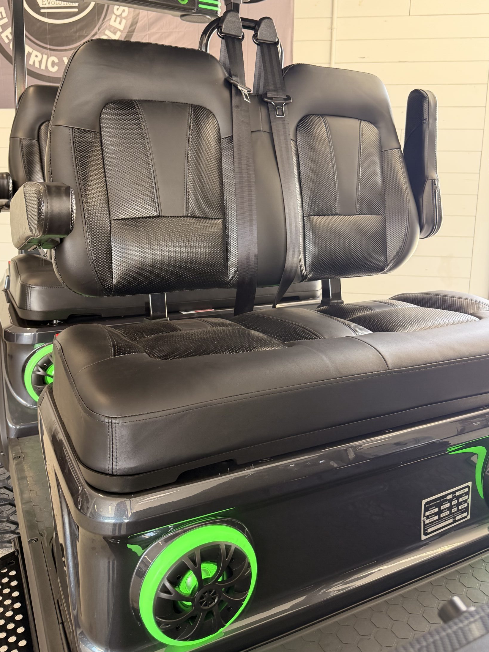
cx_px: 239
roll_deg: -0.3
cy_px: 274
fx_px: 527
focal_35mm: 28
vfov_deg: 63.1
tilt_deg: -10.8
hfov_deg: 49.7
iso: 200
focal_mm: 6.76
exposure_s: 1/120
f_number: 1.78
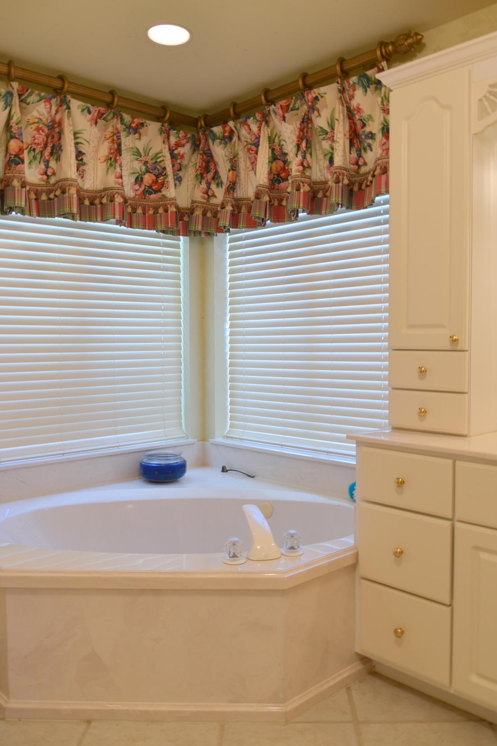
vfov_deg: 63.6
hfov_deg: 44.9
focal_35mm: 29
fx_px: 601
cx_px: 261
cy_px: 358
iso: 450
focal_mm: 24
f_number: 4
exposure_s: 1/60
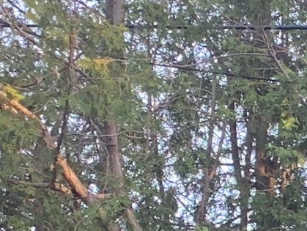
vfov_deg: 7.4
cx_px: 679
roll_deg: -0.5
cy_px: 575
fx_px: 1651
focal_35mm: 186
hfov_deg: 9.7
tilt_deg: +10.6
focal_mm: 4.25
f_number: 1.8
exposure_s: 1/121
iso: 50
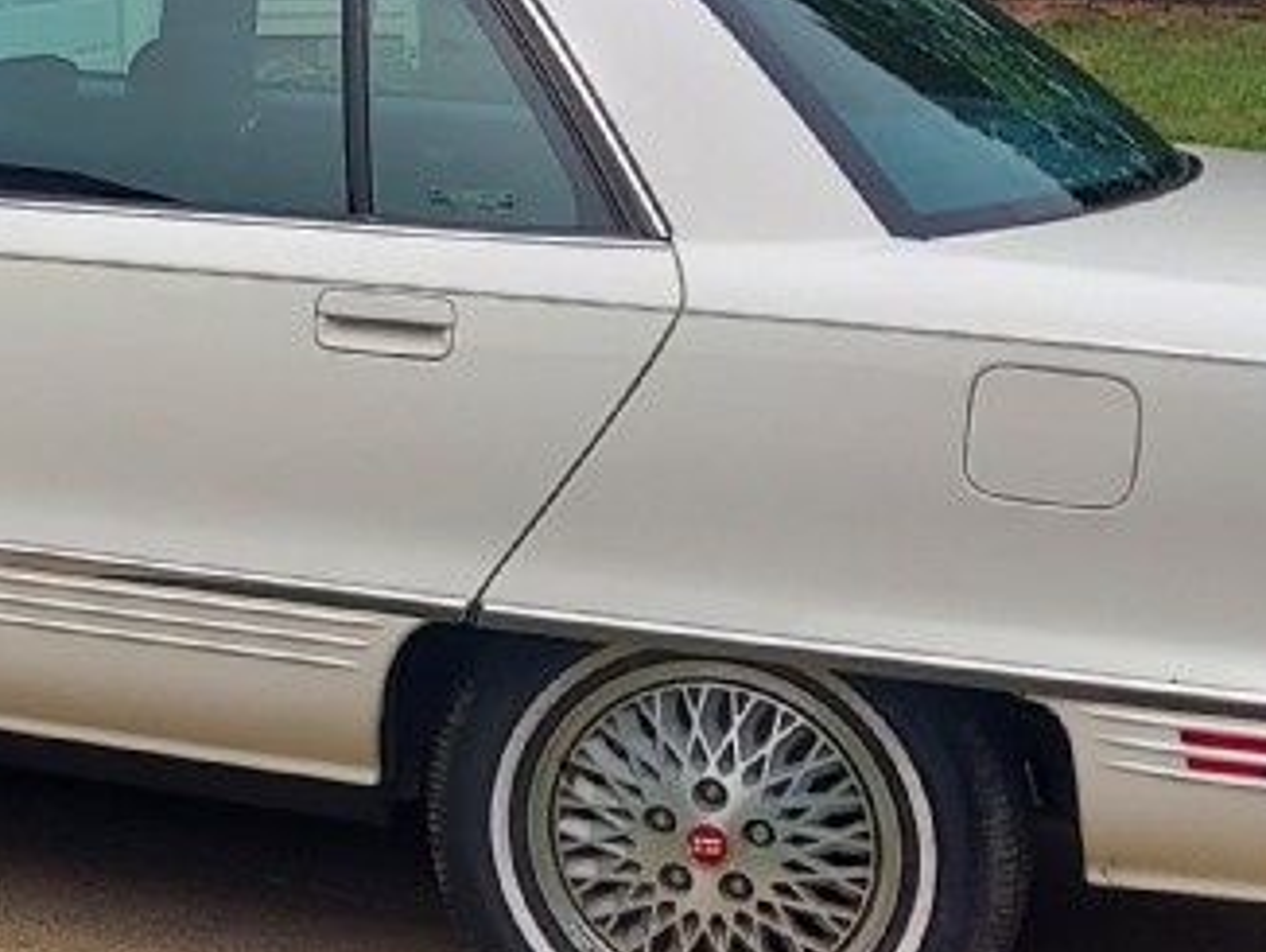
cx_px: -175
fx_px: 3367
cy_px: 295
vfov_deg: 16.0
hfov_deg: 20.2
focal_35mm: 92
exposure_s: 1/1498
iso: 50
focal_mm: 4.6
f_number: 2
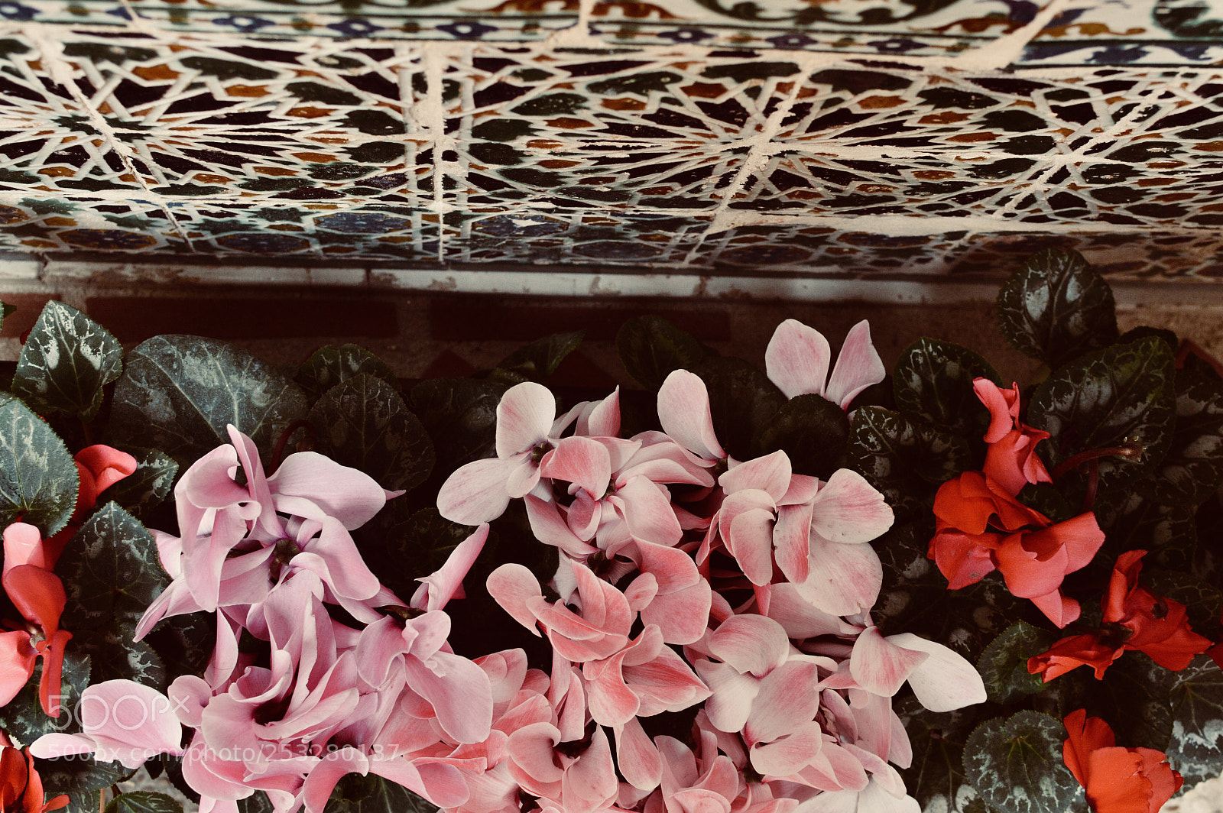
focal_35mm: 52
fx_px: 1782
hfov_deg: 37.9
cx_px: 612
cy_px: 406
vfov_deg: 25.7
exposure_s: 1/100
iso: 800
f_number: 4
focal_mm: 35
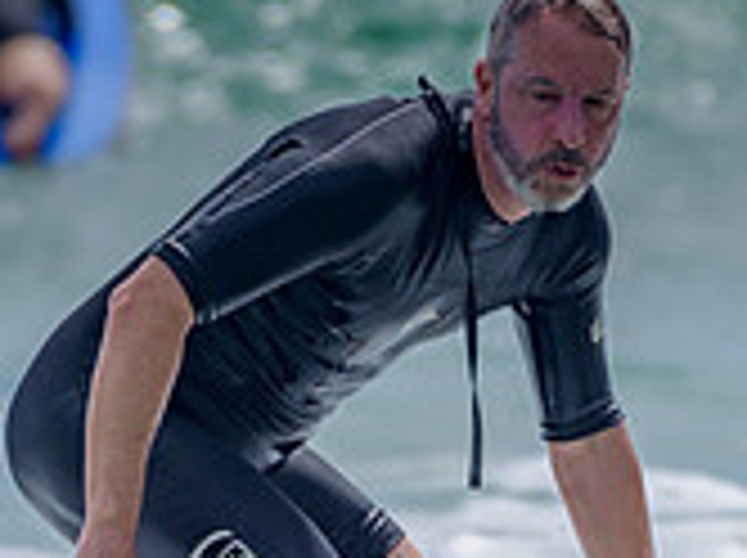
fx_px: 44454
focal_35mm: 2063
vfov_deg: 0.7
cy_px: 783
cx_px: 289
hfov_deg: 1.0
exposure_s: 1/2000
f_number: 5.6
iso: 90
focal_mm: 500
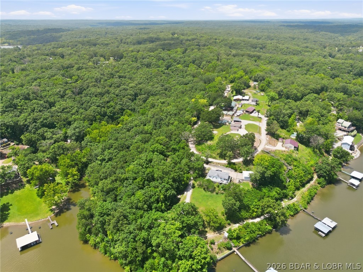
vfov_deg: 56.8
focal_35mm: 24
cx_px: 182
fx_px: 252
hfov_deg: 71.6
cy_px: 136
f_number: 1.7
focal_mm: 6.7
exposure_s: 1/2500
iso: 200
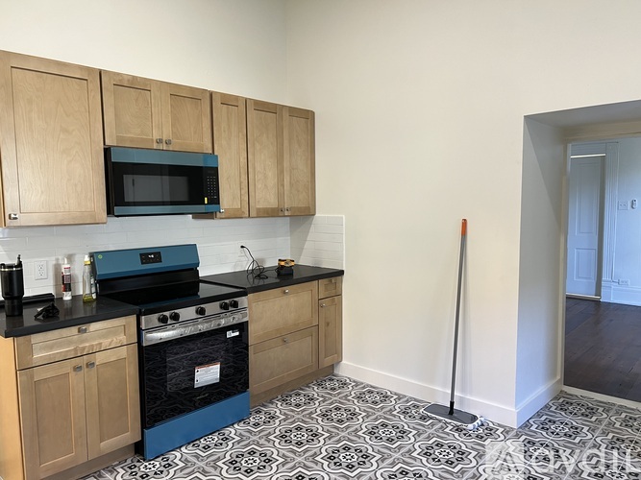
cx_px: 320
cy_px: 240
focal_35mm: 26
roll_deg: +0.3
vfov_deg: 53.0
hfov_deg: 67.3
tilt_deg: -5.8
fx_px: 481
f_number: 1.5
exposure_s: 1/60
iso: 100
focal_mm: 5.7
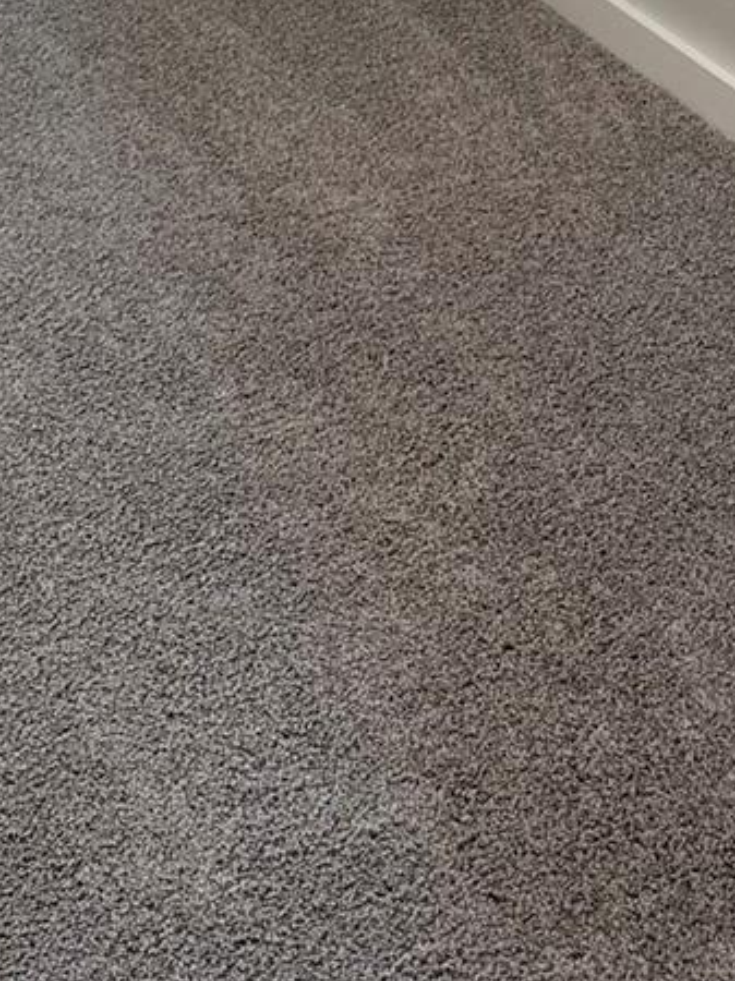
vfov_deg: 19.8
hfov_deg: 18.0
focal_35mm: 82
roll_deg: +0.1
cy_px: -600
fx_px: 2324
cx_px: 419
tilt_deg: -8.4
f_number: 1.78
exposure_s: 1/60
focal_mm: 6.76
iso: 125
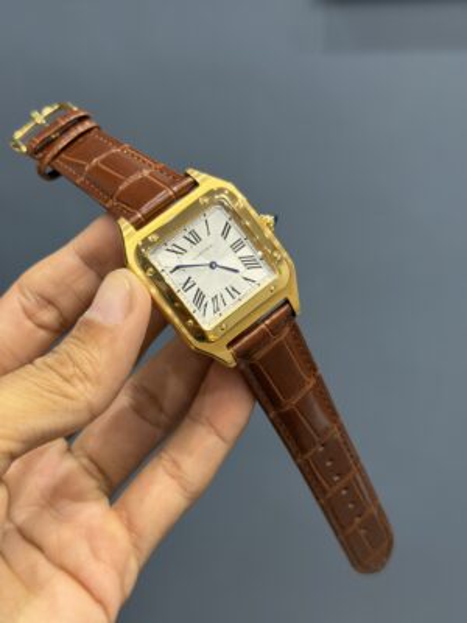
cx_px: 234
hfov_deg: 30.3
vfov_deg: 39.7
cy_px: 312
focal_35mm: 48
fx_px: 863
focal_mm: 6.76
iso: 125
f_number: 1.78
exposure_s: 1/100
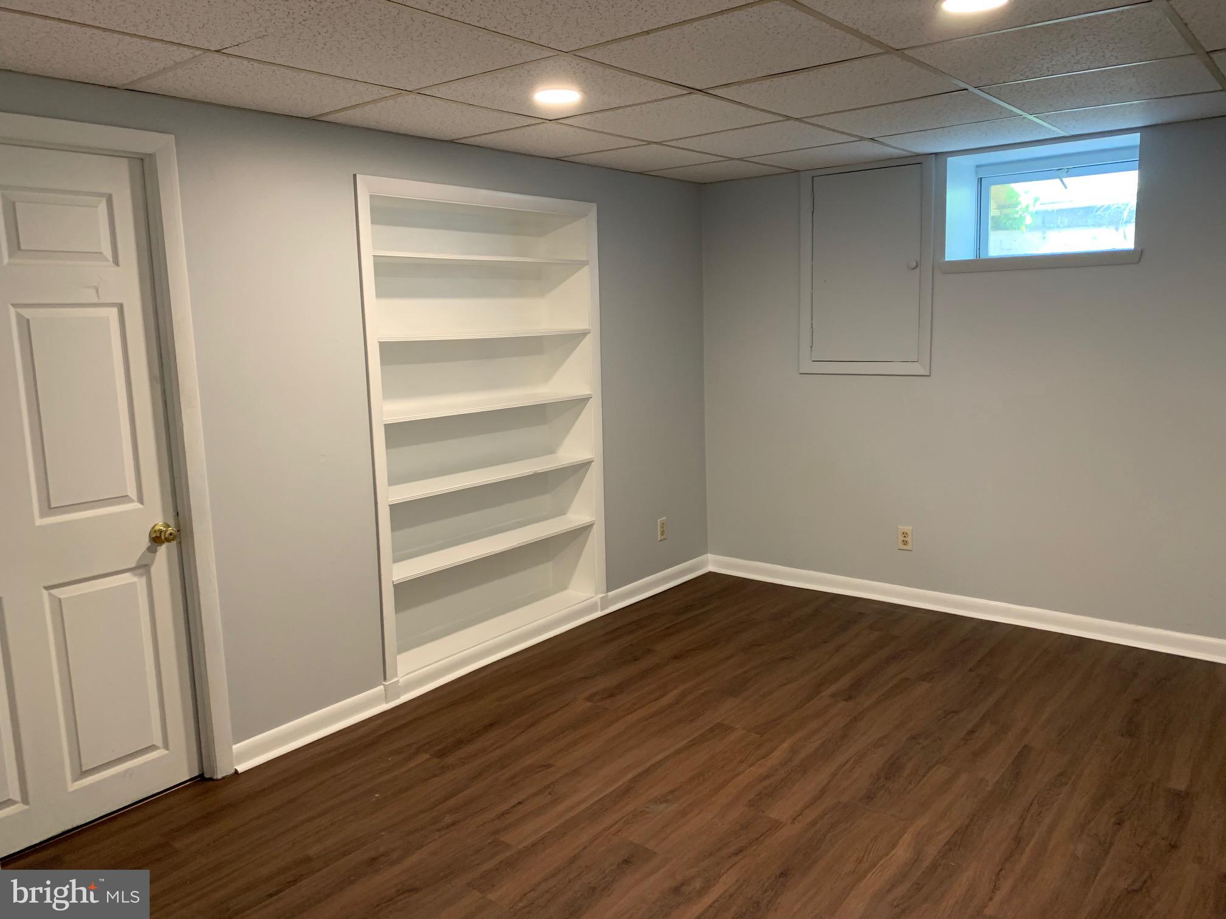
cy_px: 460
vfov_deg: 53.1
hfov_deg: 67.3
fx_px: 921
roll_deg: +1.5
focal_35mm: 26
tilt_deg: -7.4
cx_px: 613
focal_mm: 4.25
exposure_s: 1/60
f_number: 1.8
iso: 160
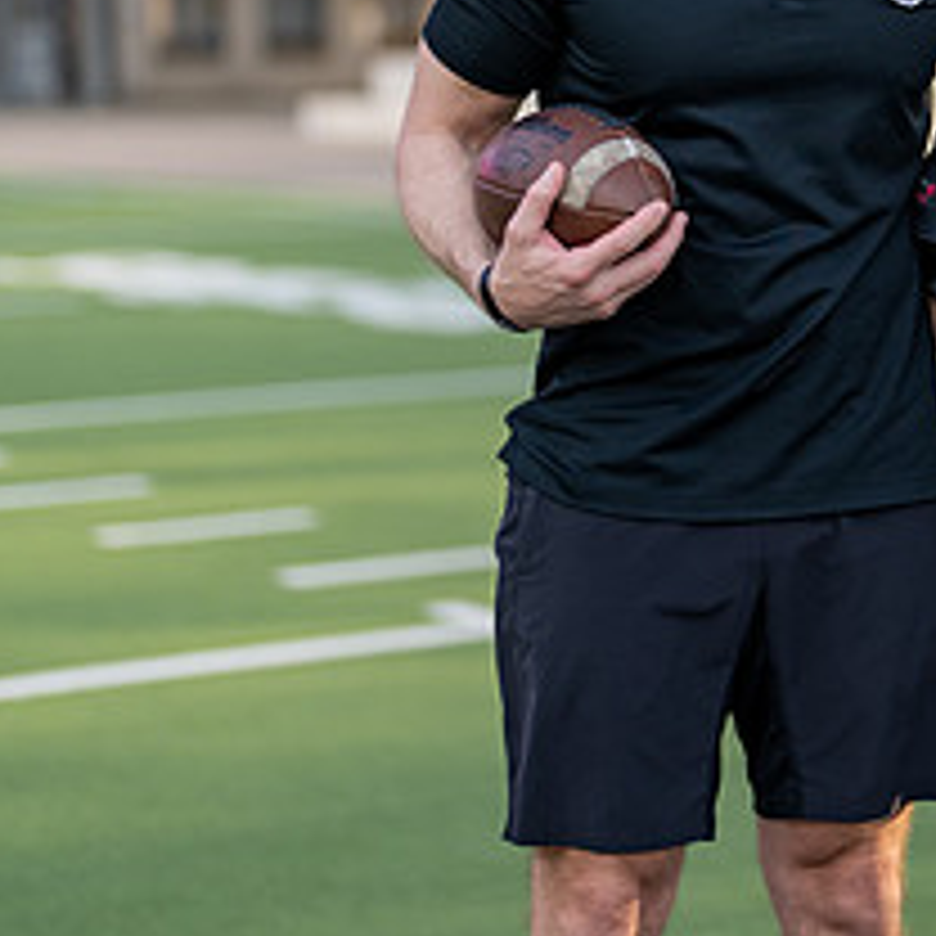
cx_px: 922
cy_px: 176
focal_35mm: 127
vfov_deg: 13.7
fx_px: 3885
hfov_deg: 13.6
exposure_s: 1/2500
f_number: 1.2
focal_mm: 50
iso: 100
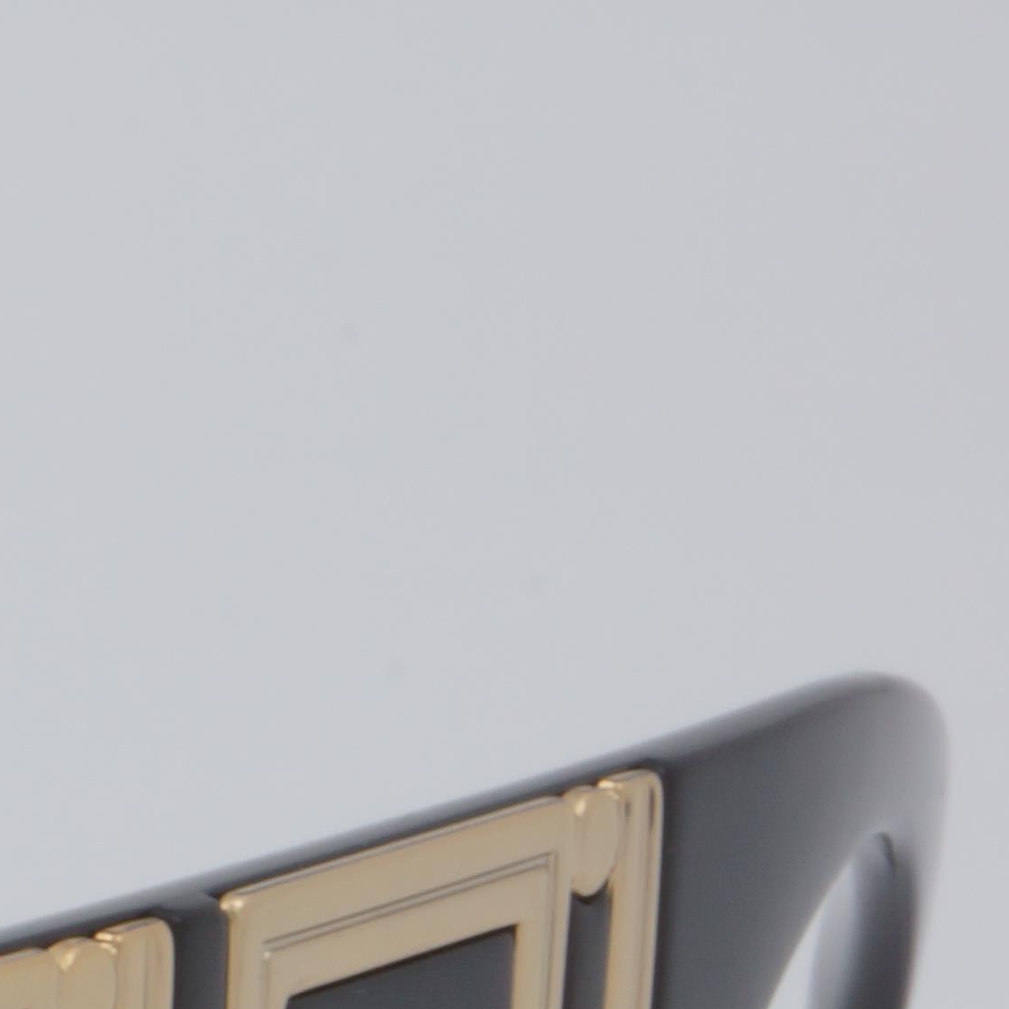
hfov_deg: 5.0
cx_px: -1592
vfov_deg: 5.1
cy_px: 1189
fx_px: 11179
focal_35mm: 339
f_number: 32
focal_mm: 50
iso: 100
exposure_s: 1/4
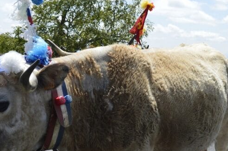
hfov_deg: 29.2
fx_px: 437
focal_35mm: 69
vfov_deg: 19.7
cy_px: 53
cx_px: 126
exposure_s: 1/400
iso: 100
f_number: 6.3
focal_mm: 22
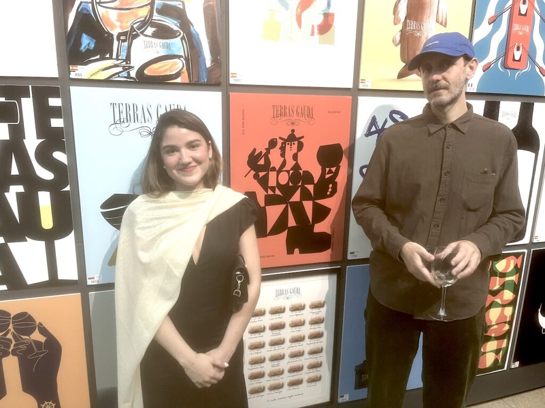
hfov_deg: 67.3
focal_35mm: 26
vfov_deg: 53.1
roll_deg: +0.1
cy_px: 204
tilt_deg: -13.0
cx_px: 272
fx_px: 409
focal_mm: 5.1
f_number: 1.6
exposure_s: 1/50
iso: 100
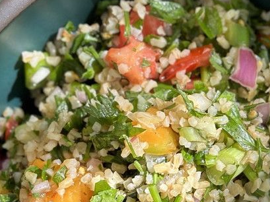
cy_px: 173
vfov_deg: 10.5
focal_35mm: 141
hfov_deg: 13.7
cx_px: 296
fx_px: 1099
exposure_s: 1/580
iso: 80
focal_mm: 6.86
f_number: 1.78
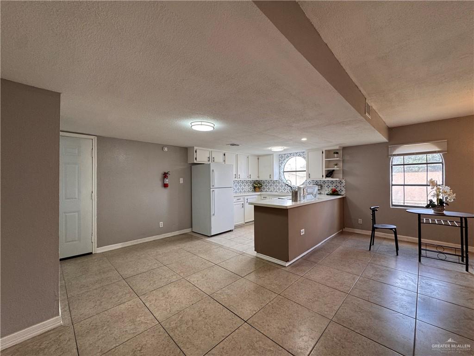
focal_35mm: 14
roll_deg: +0.4
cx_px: 237
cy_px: 178
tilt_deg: +0.0
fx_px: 192
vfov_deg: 85.7
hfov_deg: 102.1
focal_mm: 2.22
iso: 125
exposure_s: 1/120
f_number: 2.2
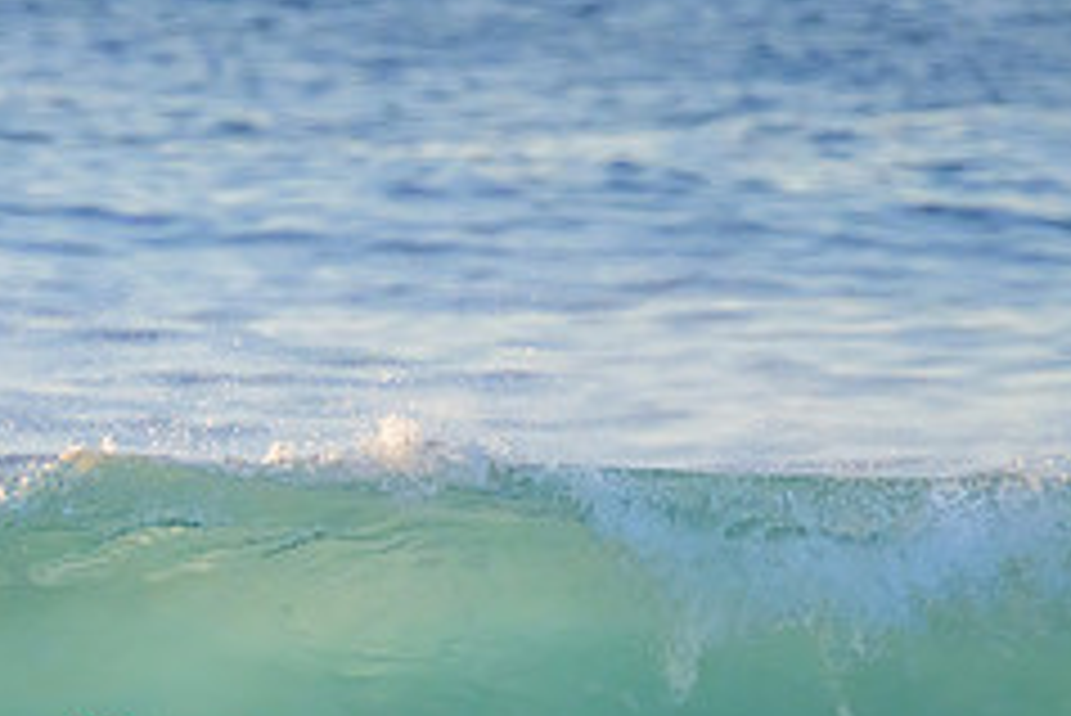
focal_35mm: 1951
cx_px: 216
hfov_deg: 1.1
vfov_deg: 0.7
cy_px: 858
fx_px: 58075
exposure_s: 1/1250
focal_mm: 800
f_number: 11
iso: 2800
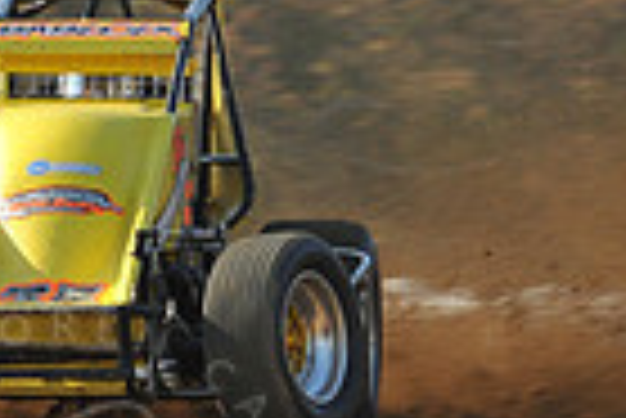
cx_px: 63
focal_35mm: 667
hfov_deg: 3.1
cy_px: 166
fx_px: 11610
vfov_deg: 2.1
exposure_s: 1/320
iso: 320
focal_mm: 160
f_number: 10
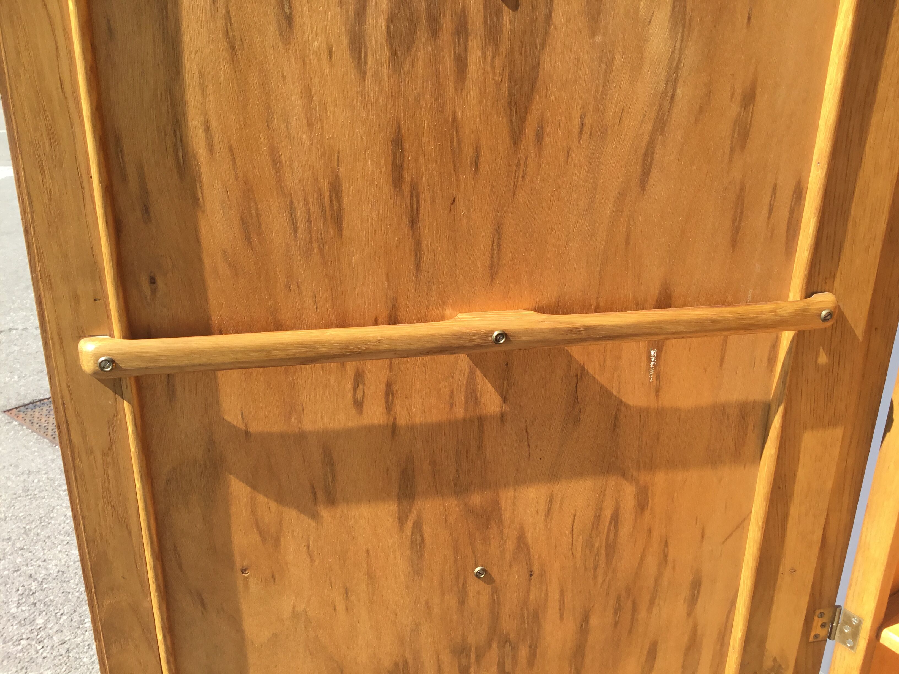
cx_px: 450
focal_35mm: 31
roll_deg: -2.6
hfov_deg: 58.4
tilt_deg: -20.9
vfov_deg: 45.4
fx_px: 805
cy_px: 337
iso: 25
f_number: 2.4
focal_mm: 3.3
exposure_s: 1/452
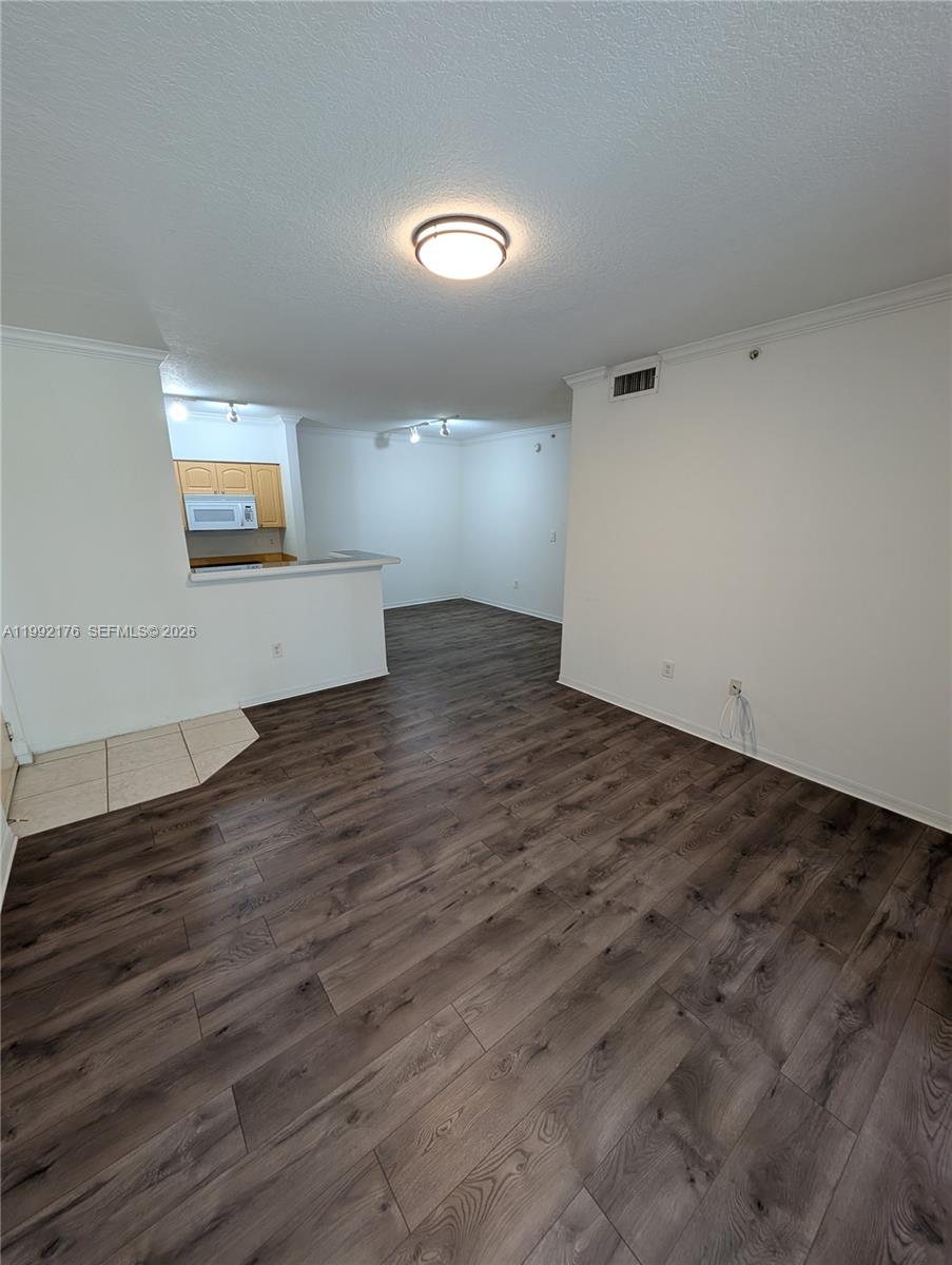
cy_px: 632
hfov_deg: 94.6
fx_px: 439
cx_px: 476
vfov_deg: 110.5
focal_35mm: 12
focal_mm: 2.02
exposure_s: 1/40
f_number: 1.7
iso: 58
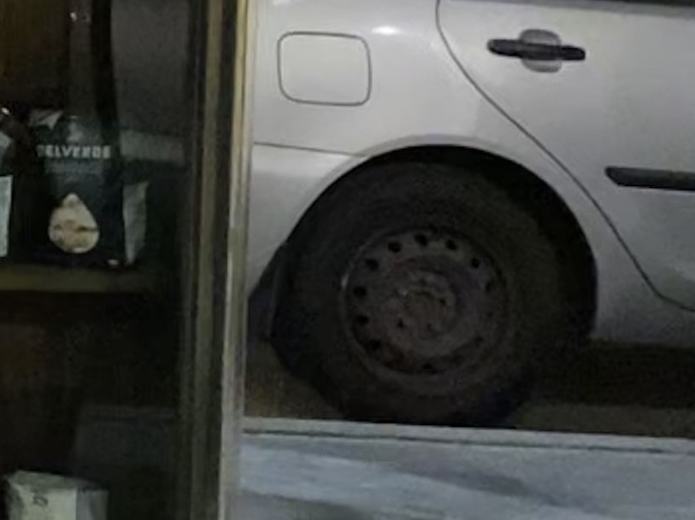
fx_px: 2589
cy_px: -105
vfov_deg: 11.3
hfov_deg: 12.2
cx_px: -980
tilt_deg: -3.7
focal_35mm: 129
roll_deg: -0.8
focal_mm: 4.25
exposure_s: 1/25
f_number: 1.8
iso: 800
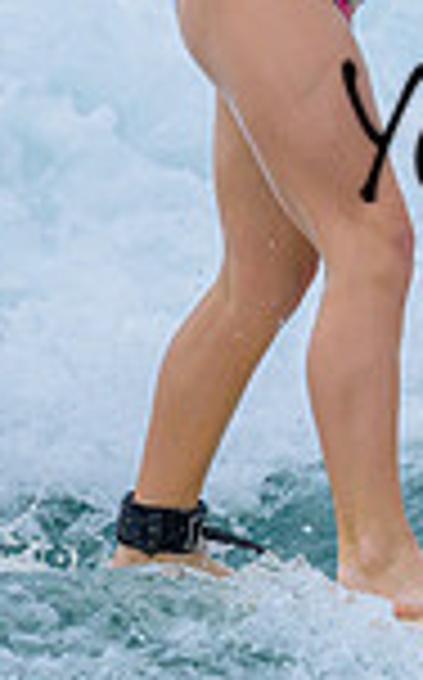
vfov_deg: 0.7
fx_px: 57880
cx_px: 806
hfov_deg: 0.4
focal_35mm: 3129
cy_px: 92
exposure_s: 1/2000
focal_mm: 800
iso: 280
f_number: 6.3
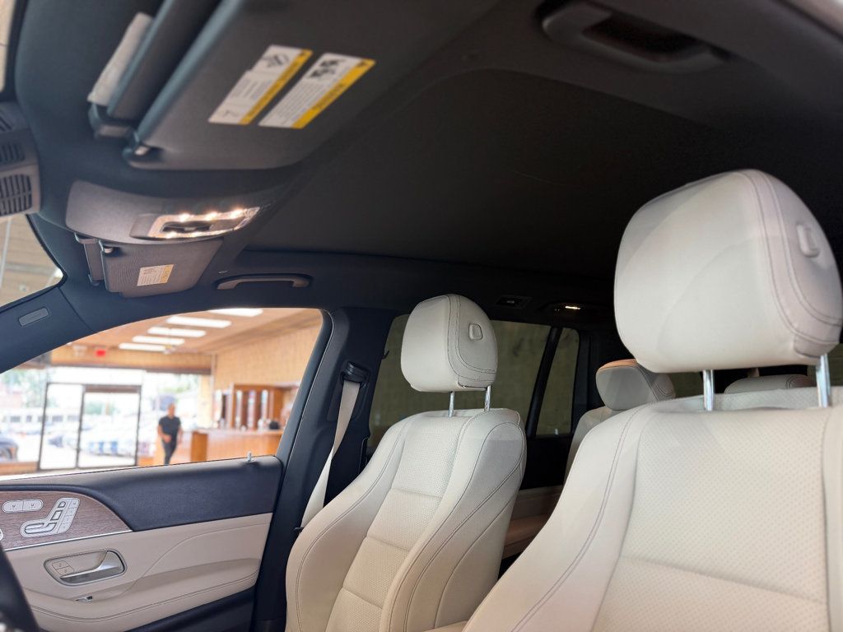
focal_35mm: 24
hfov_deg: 71.6
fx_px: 584
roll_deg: +1.0
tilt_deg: +9.9
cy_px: 316
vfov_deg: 56.8
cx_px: 422
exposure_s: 1/60
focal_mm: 6.76
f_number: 1.78
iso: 125
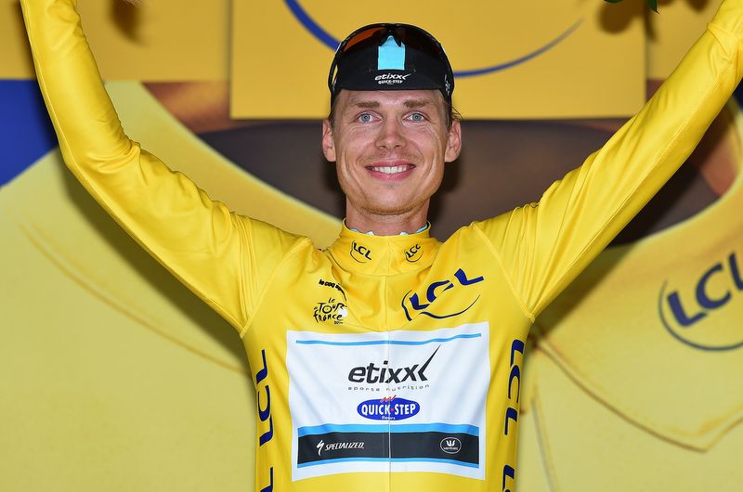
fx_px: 2678
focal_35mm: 130
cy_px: 246
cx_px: 372
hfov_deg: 15.8
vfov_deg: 10.5
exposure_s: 1/640
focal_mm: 130
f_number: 4
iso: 500
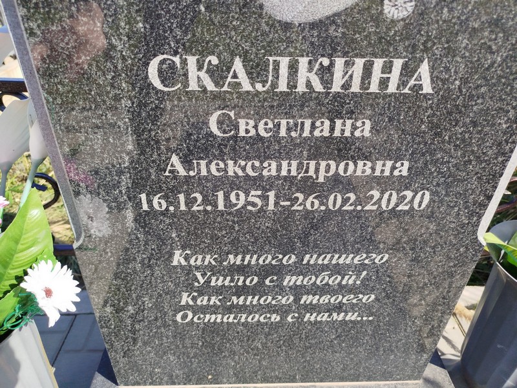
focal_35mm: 24
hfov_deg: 71.6
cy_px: 194
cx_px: 258
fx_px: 358
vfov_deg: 56.8
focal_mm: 5.31
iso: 50
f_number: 1.7
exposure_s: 1/646
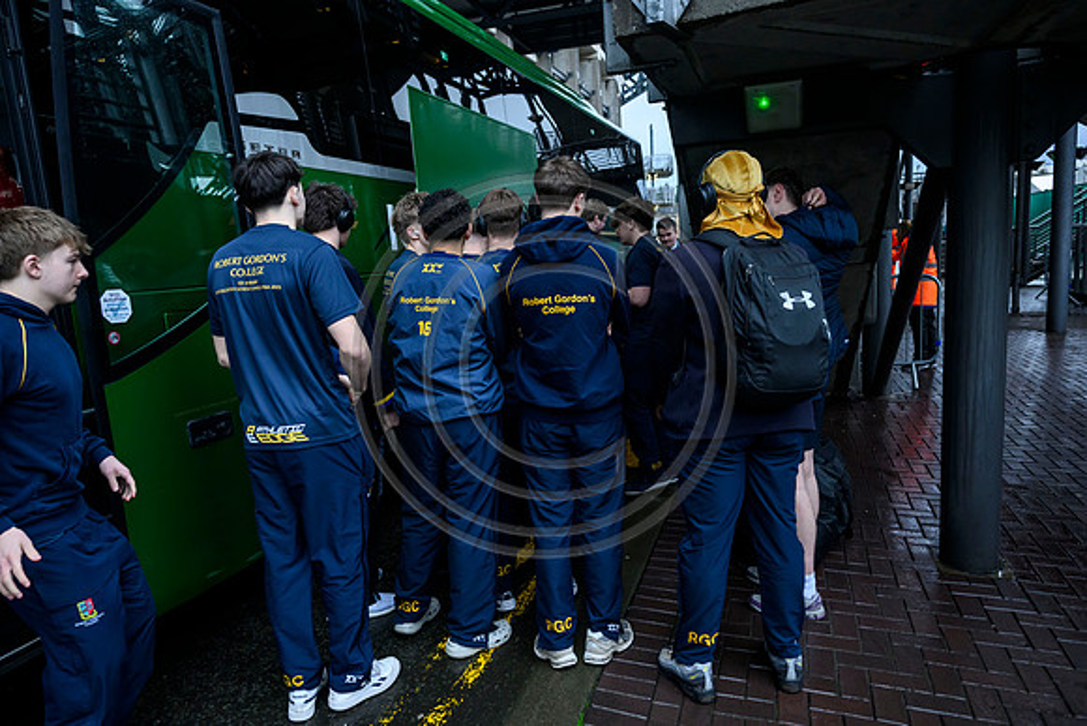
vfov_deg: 53.2
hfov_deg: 73.7
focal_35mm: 24
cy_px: 363
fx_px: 725
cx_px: 544
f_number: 3.5
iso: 3200
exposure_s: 1/800
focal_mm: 24
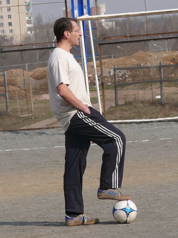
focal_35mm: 326
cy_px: 119
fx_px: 2235
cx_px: 89
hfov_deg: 4.6
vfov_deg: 6.1
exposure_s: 1/400
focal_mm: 38.8
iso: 100
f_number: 5.6
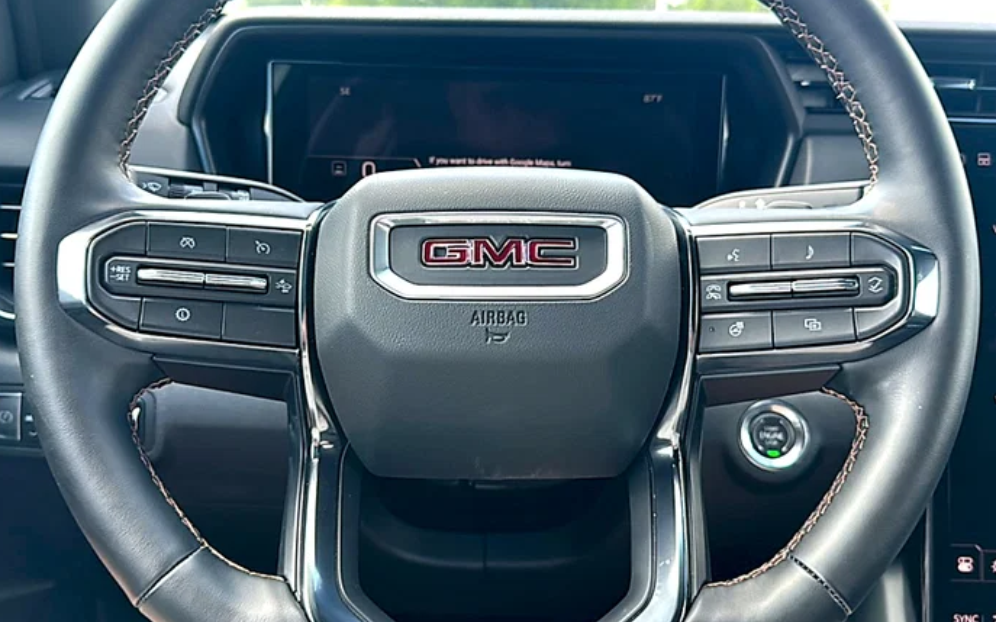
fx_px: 733
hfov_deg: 68.4
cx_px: 499
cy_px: 298
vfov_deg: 46.0
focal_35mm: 27
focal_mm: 6.86
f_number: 1.78
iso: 100
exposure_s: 1/199
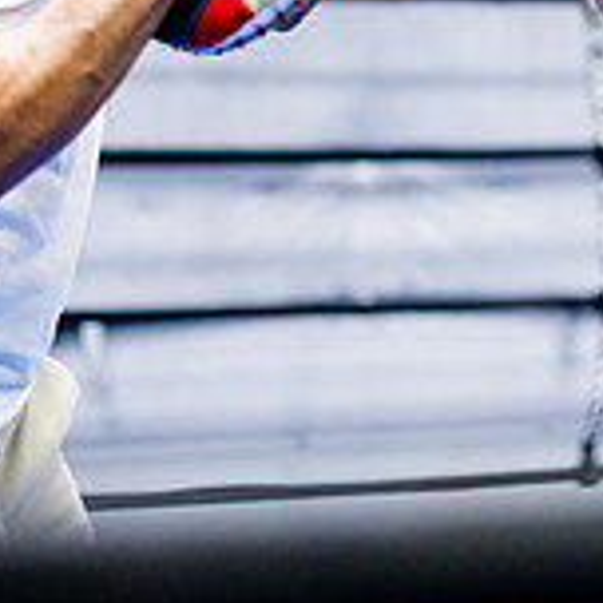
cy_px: 69
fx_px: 3193
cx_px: 551
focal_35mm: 162
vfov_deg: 10.7
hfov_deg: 10.7
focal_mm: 50
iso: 1000
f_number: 1.8
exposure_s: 1/400
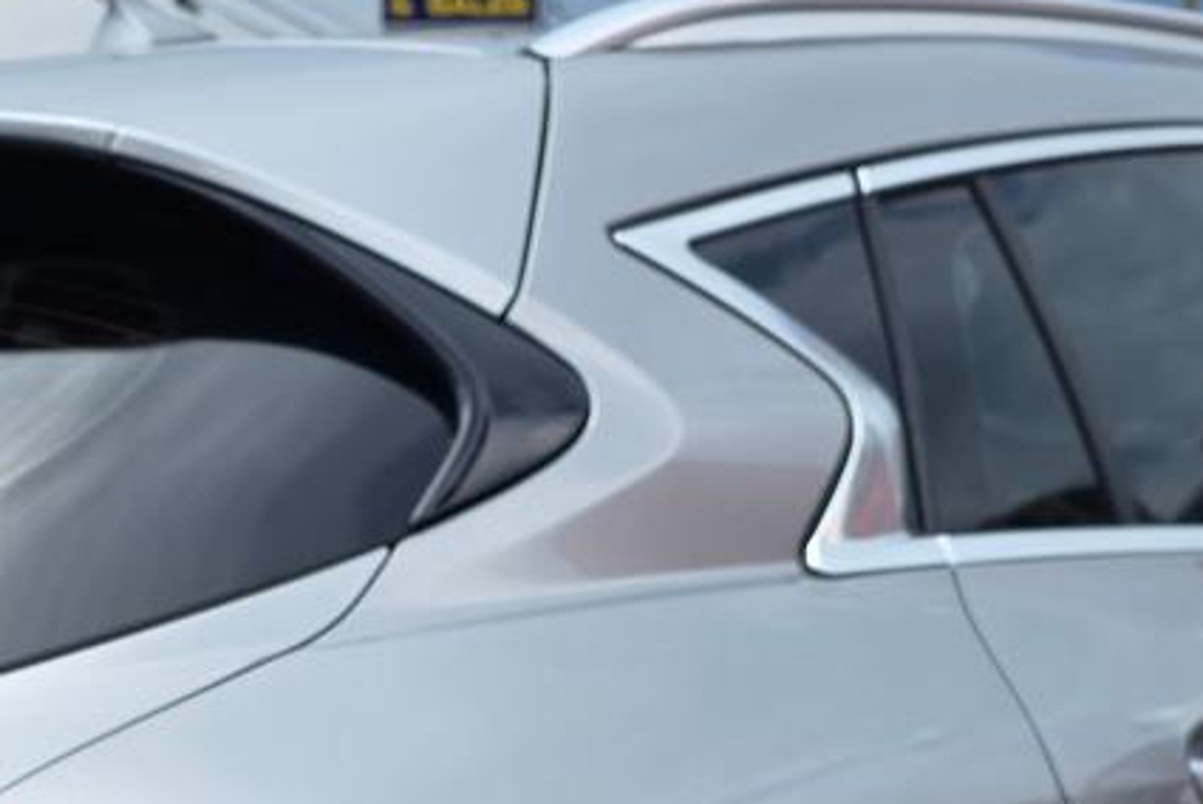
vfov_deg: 17.4
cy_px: 1141
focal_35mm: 72
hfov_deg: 28.0
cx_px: 566
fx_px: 2408
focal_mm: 6.3
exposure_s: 1/2614
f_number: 1.7
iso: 80
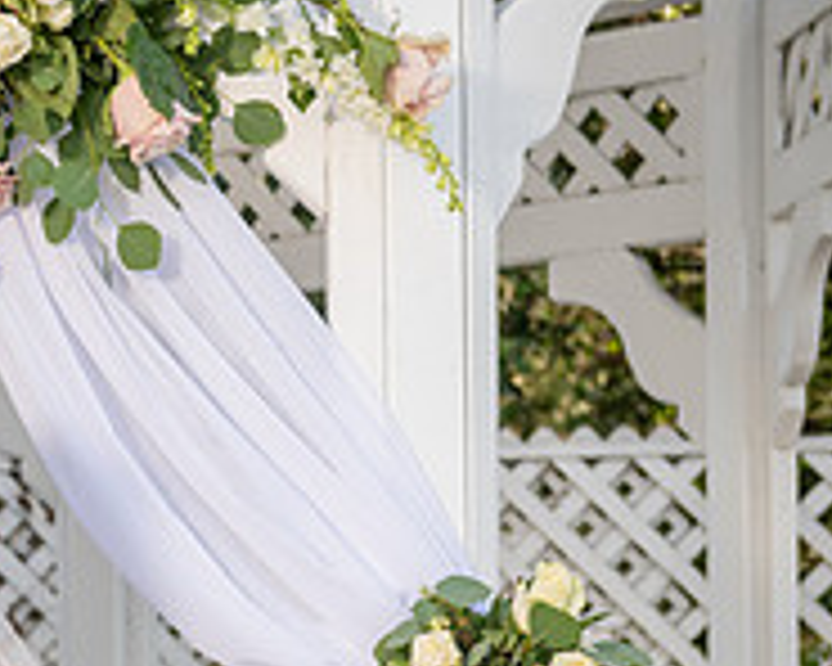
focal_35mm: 162
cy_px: 785
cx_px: -405
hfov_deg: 11.4
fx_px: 3989
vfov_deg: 9.4
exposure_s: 1/200
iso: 250
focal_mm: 55
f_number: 4.5
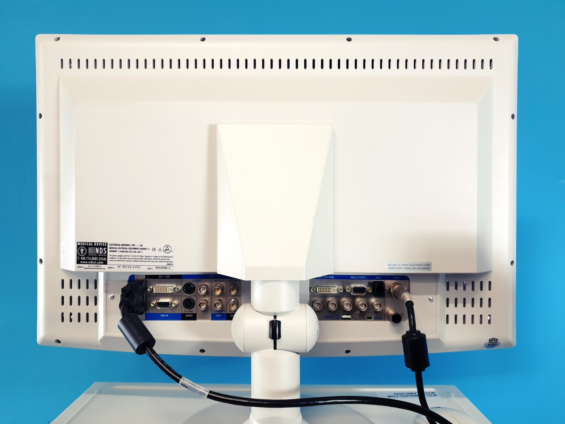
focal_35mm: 26
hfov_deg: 67.3
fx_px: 424
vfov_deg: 53.1
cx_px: 282
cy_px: 212
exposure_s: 1/50
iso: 200
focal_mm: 4.3
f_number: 1.5
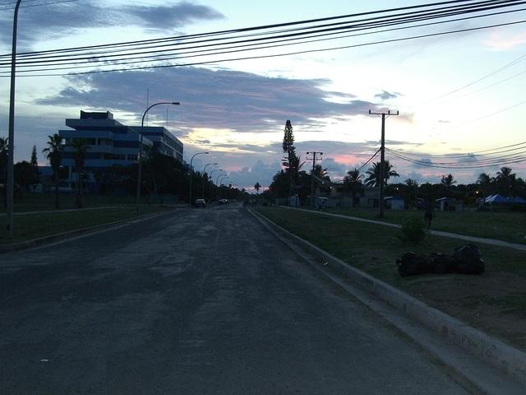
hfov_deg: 41.2
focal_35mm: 46
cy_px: 198
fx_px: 699
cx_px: 263
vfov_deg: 31.5
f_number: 3.1
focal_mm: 9.5
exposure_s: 1/60
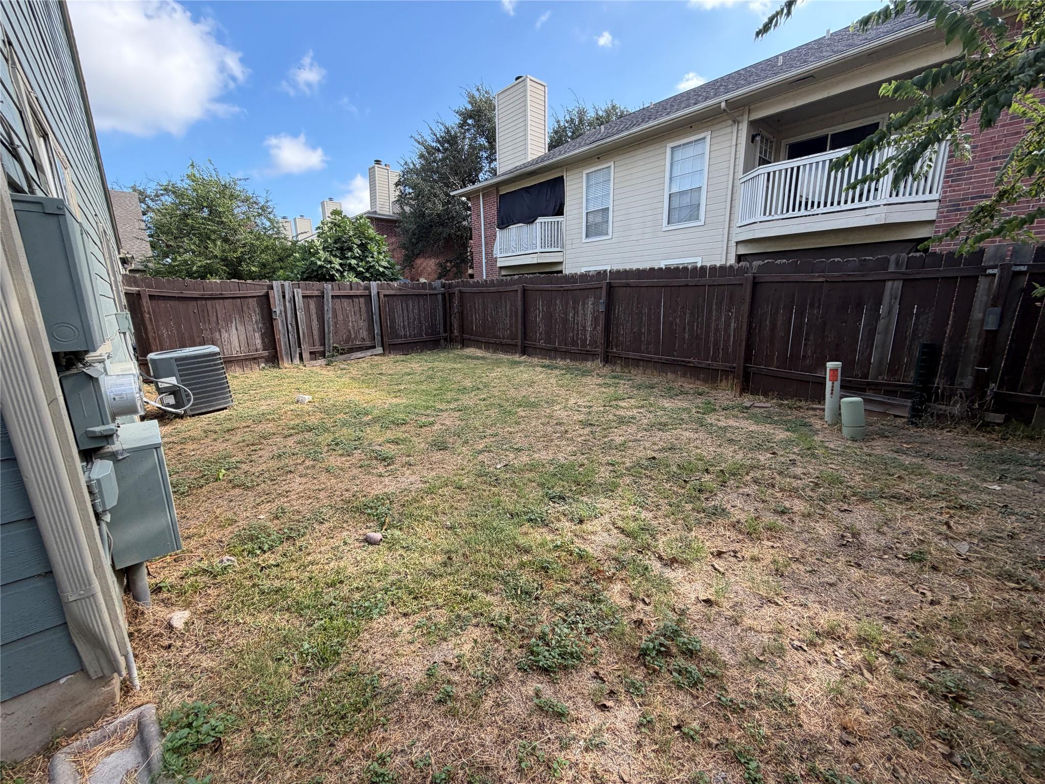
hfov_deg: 102.1
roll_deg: +2.3
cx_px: 522
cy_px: 392
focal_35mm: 14
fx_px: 423
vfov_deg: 85.7
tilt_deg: -14.3
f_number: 2.2
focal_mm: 2.22
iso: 50
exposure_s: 1/282
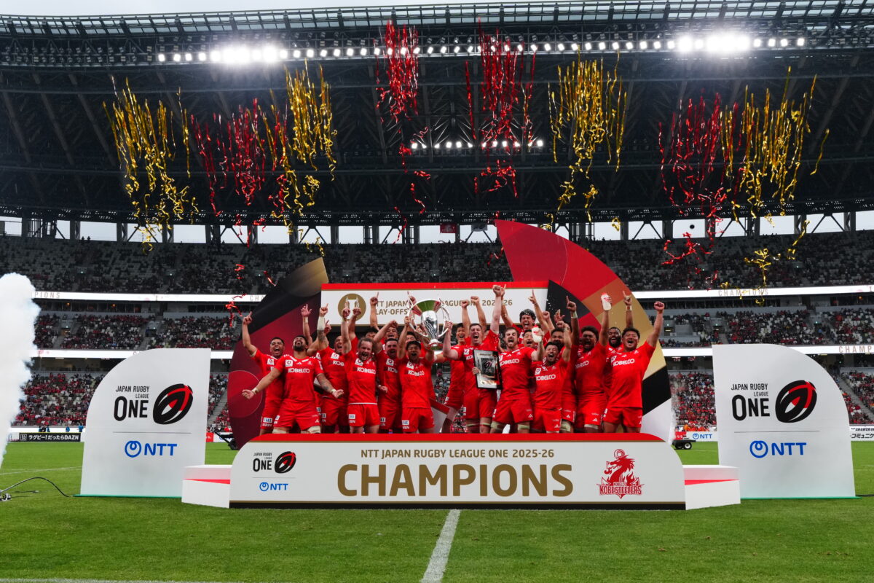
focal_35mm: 34
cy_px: 292
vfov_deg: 38.9
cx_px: 437
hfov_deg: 55.8
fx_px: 825
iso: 1000
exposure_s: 1/250
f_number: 7.1
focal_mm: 23
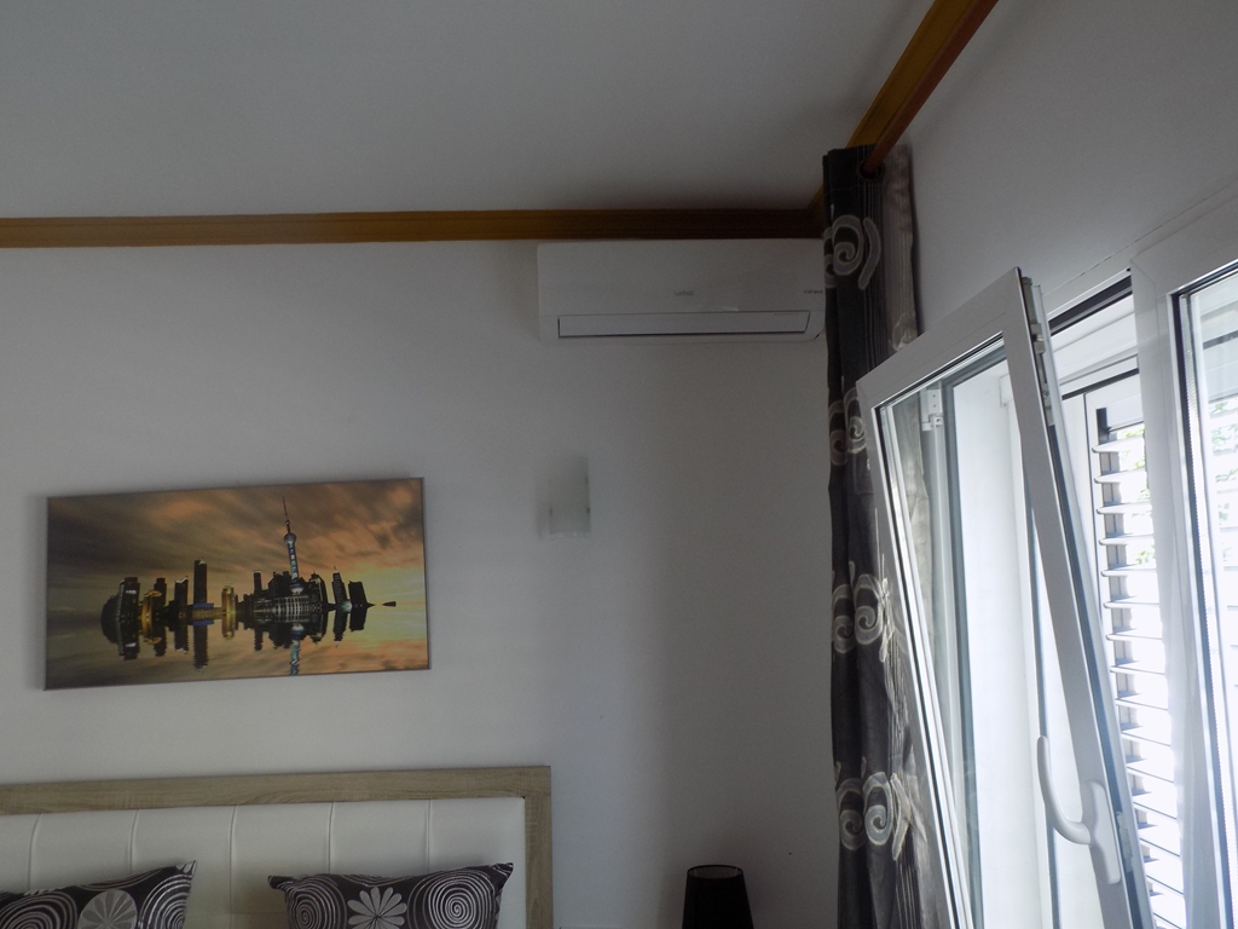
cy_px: 464
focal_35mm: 27
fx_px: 966
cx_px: 619
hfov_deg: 65.3
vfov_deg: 51.4
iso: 80
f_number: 3.2
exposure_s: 1/40
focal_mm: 4.8
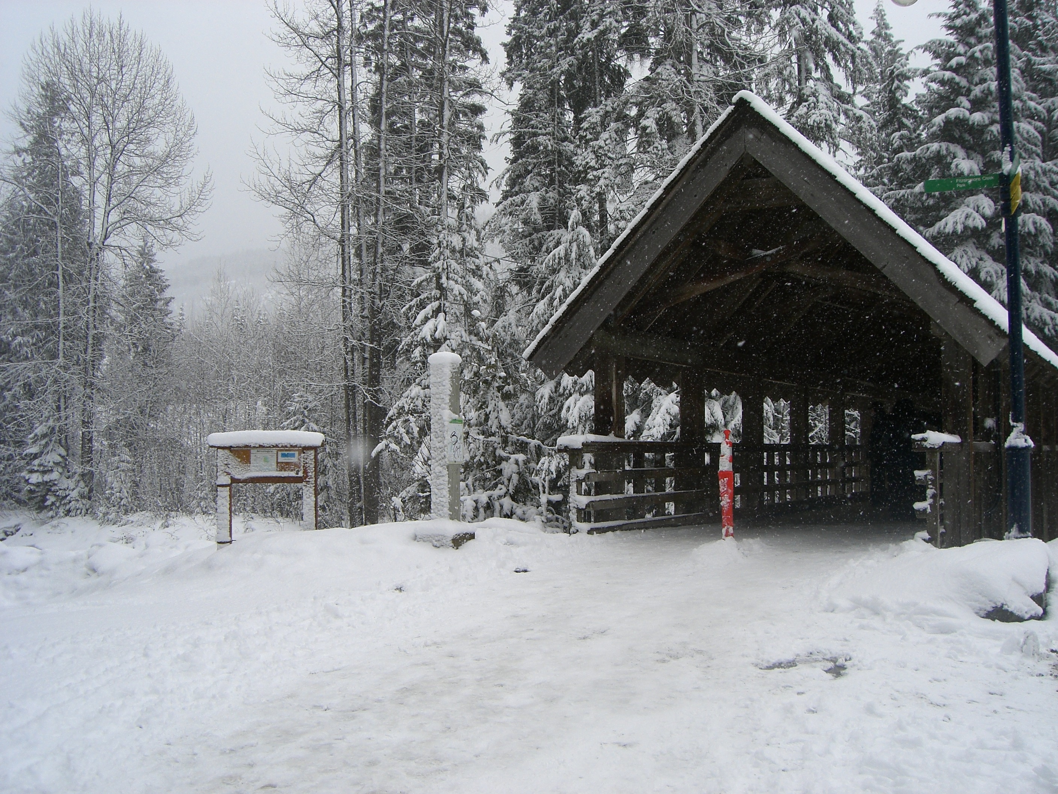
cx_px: 529
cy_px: 397
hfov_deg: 49.0
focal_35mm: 38
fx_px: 1161
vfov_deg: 37.7
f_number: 4.3
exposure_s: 1/320
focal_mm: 6.2
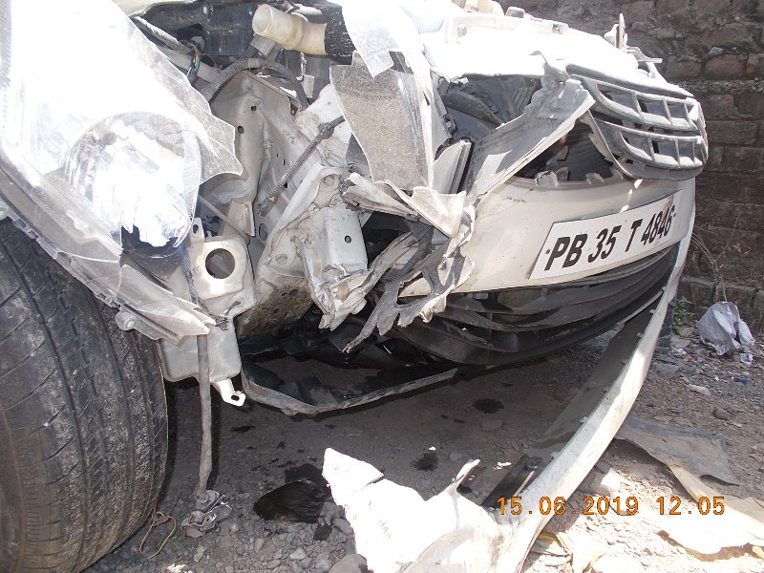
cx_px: 382
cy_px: 286
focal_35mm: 26
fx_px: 574
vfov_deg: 53.1
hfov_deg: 67.3
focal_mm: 4.6
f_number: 3.2
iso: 80
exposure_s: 1/200
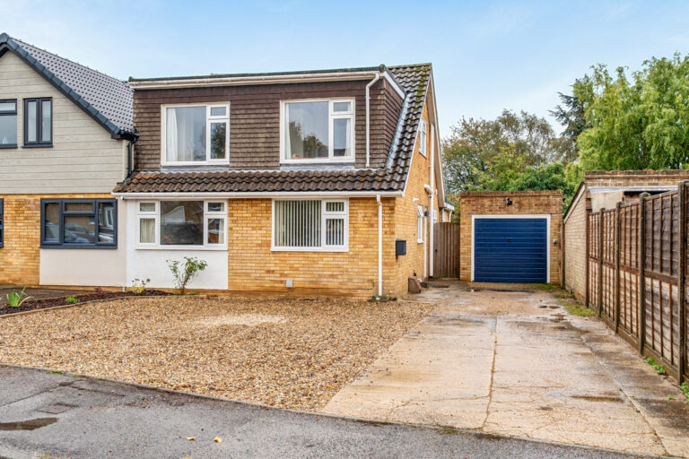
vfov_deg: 40.0
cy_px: 230
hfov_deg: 57.2
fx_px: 632
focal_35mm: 33
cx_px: 344
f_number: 8
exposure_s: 1/125
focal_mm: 22
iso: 400
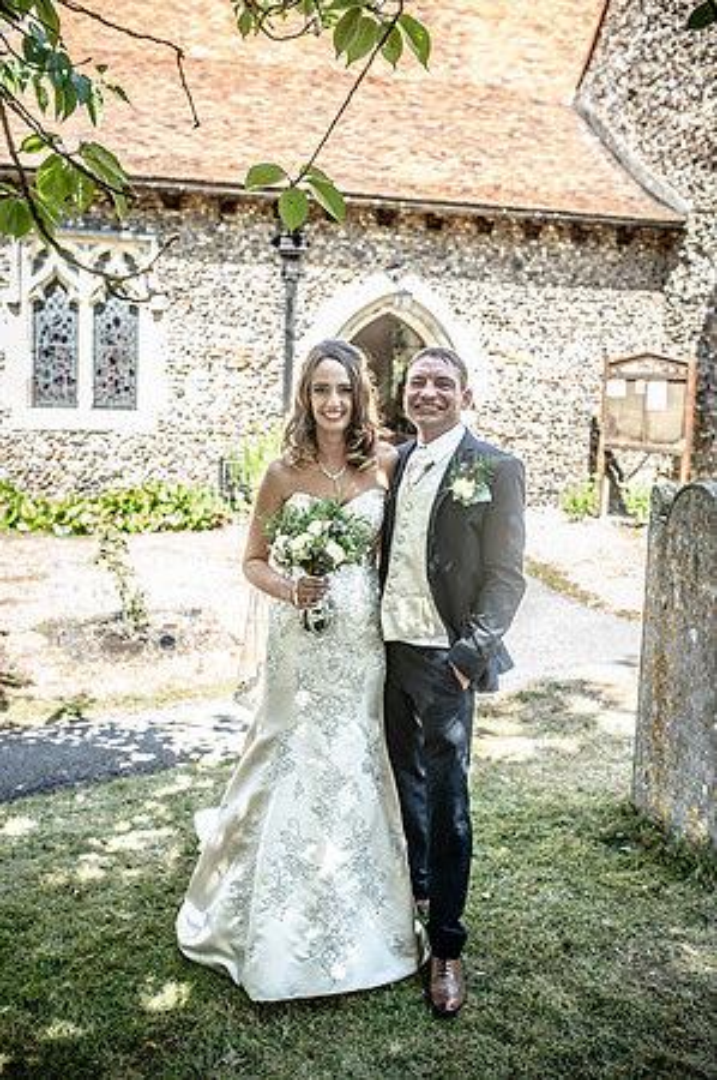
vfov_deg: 54.5
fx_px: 1048
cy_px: 540
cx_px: 358
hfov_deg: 37.8
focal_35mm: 35
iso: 100
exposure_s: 1/160
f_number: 3.2
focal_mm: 35
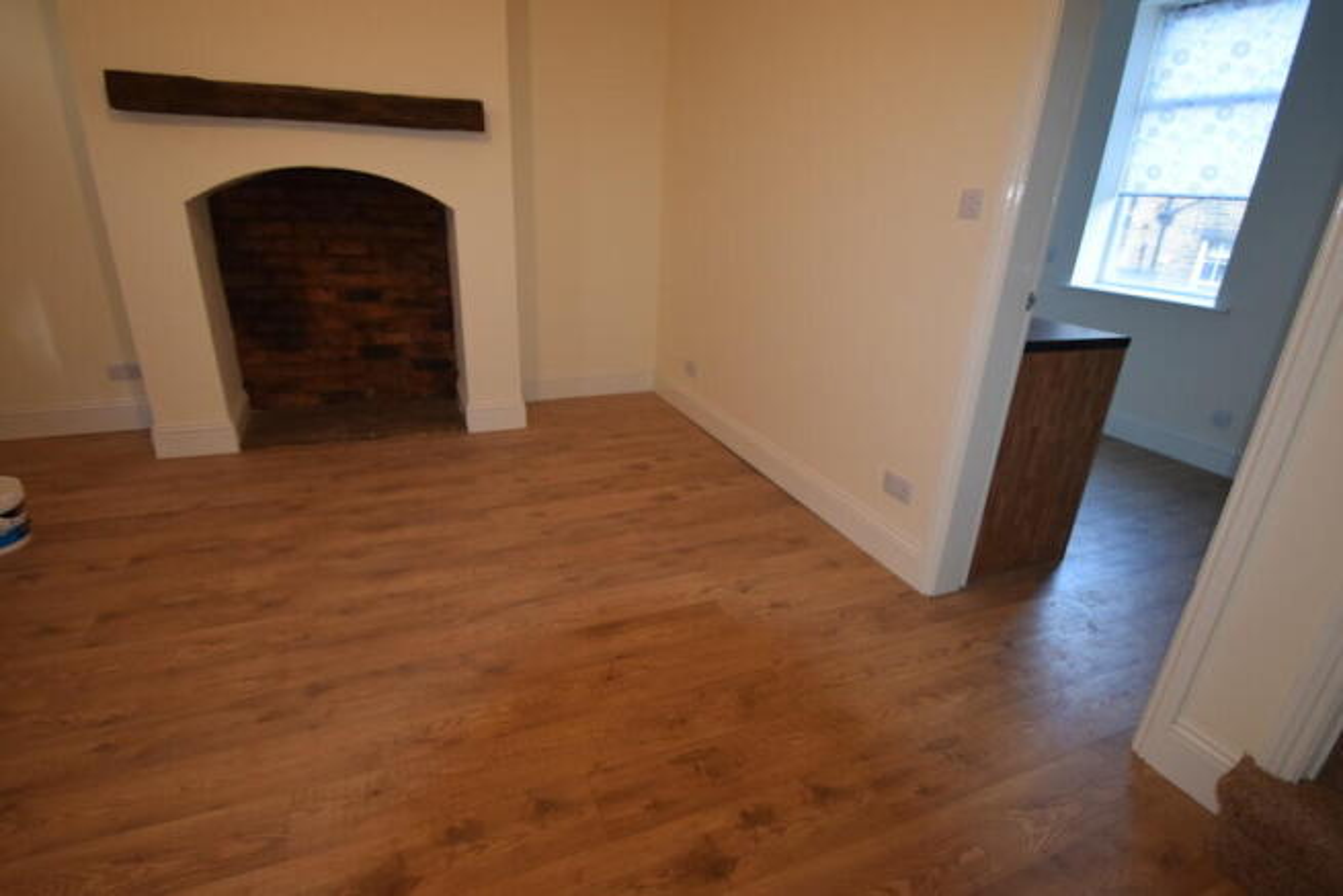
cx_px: 672
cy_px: 448
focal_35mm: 17
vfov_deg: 69.7
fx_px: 644
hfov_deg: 92.4
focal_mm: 11.5
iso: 900
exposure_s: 1/60
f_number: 3.5
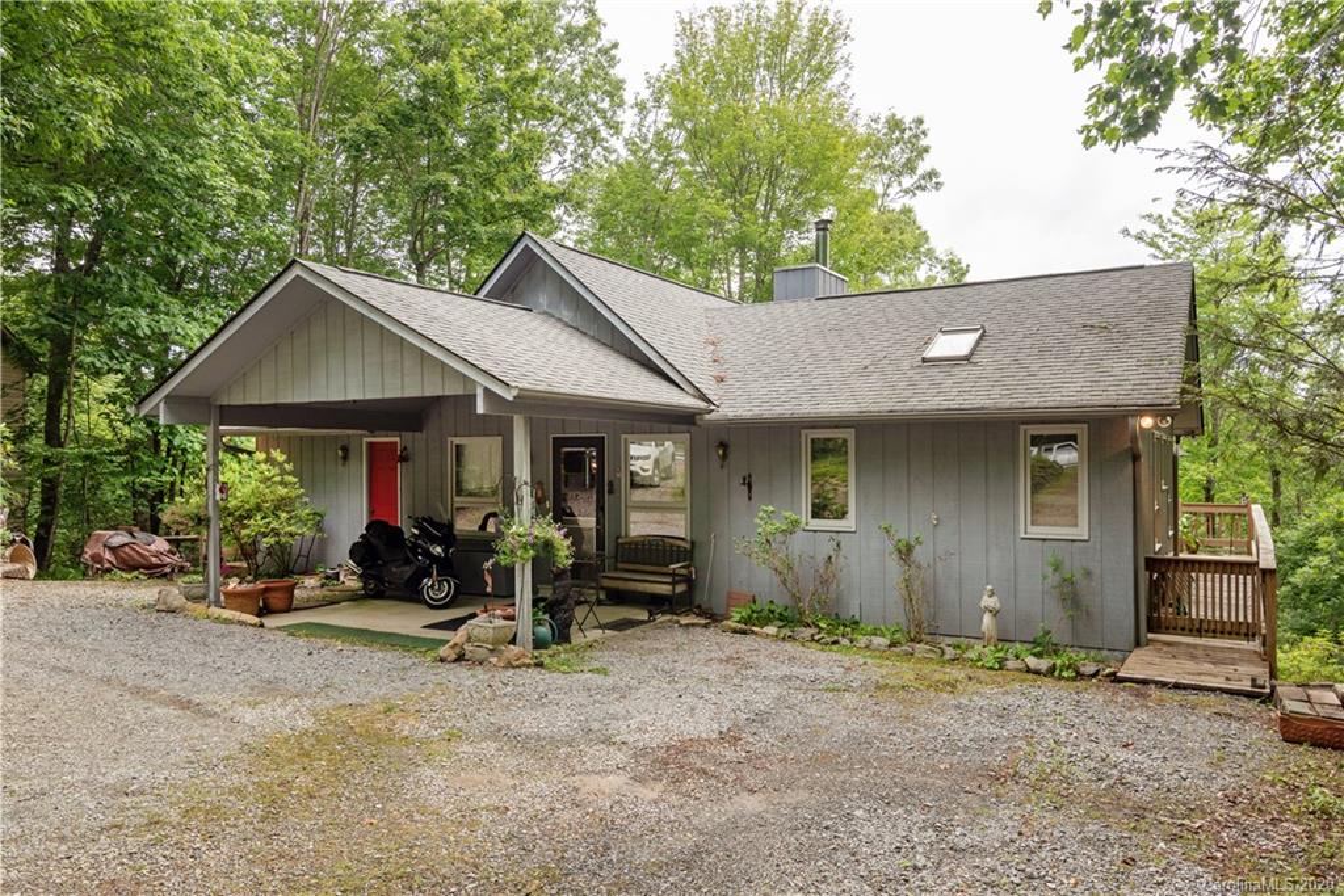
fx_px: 896
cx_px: 672
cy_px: 448
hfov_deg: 73.7
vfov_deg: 53.1
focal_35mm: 24
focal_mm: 24
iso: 160
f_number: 8
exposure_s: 1/160
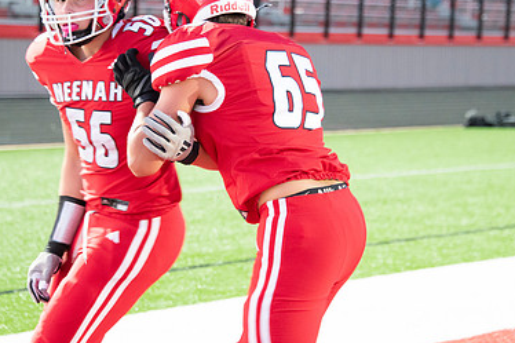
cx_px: 252
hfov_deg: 10.6
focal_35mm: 194
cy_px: 126
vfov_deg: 7.1
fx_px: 2774
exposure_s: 1/125
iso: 8000
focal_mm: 125
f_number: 5.6
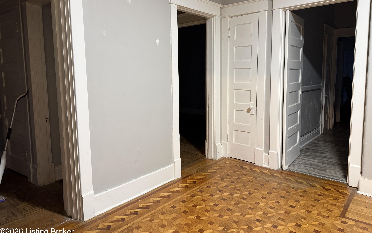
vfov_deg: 47.5
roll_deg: +0.7
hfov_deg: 70.4
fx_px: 264
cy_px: 102
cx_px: 189
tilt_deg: -4.9
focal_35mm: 26
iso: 400
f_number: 1.78
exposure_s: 1/60
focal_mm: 6.76
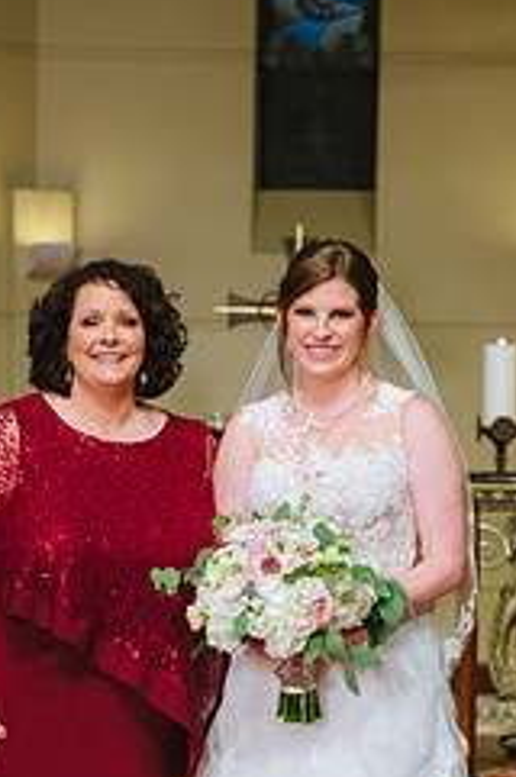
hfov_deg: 11.8
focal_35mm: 116
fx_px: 2501
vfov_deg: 17.4
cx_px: 284
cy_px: 674
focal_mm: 62
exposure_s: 1/200
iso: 640
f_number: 2.8
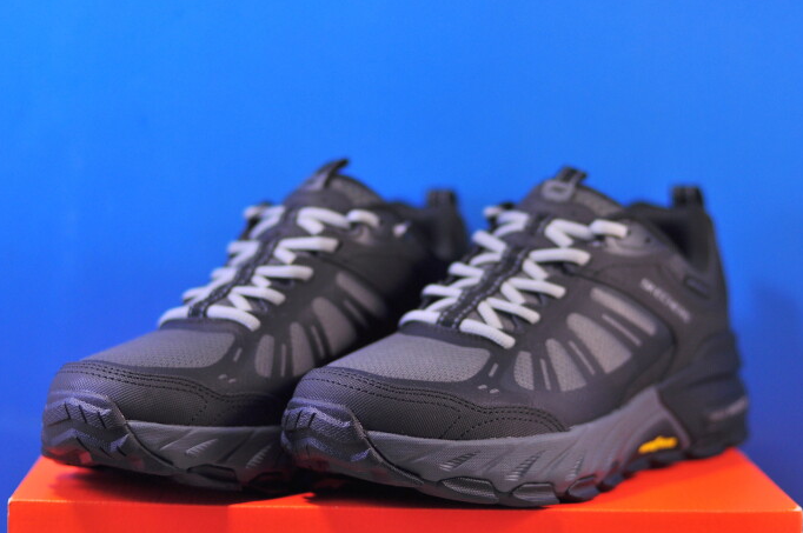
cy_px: 254
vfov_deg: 15.5
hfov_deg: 23.1
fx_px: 1961
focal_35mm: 88
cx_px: 405
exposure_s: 1/320
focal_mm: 50
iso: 250
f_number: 2
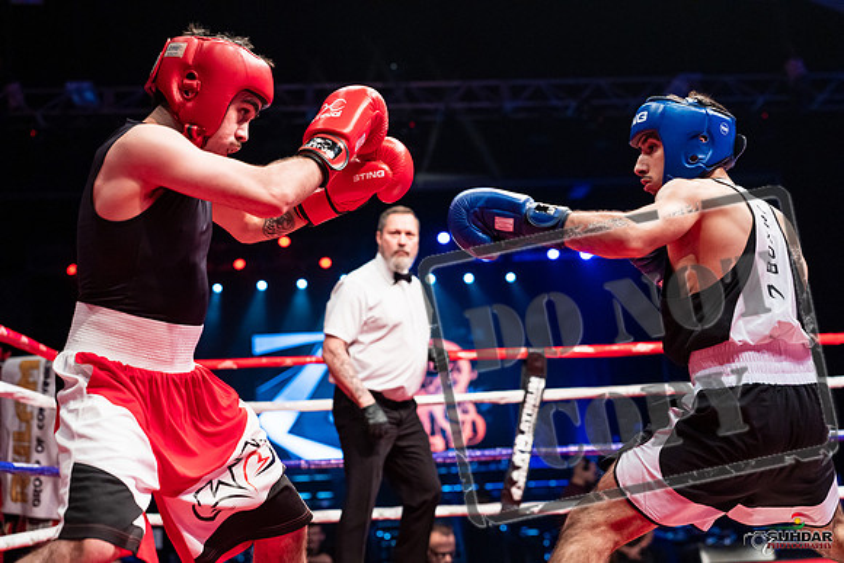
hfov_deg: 39.6
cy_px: 282
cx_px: 422
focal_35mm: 50
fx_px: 1172
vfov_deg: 27.0
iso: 4000
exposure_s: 1/1000
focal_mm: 50
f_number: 2.8
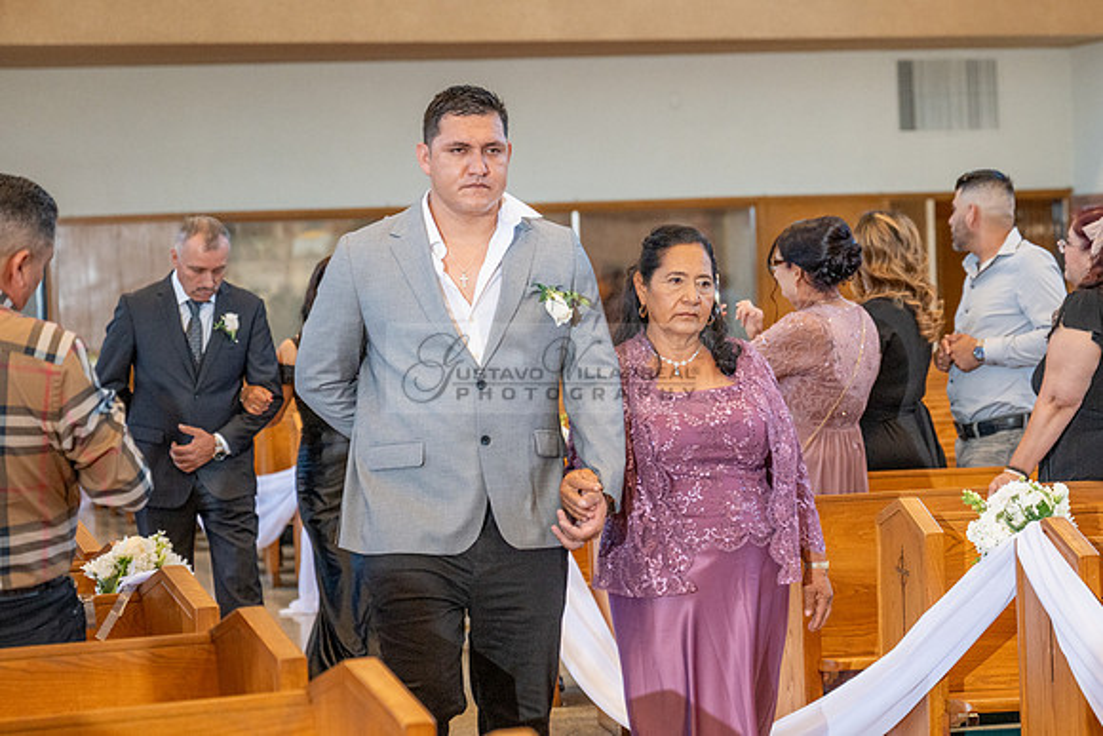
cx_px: 718
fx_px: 3023
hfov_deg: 20.6
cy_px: 364
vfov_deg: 13.9
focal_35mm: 99
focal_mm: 70
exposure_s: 1/200
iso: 1000
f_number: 3.2
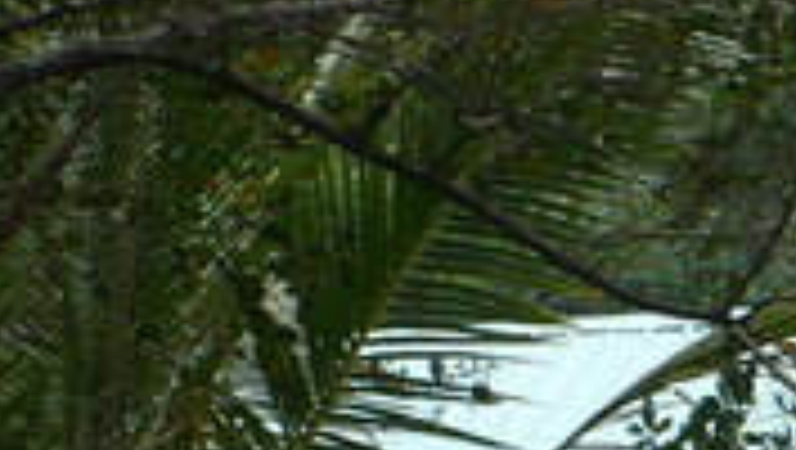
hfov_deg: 8.9
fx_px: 4923
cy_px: 684
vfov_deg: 5.2
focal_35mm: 233
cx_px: 1358
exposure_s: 1/125
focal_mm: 6.1
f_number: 2.8
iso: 100
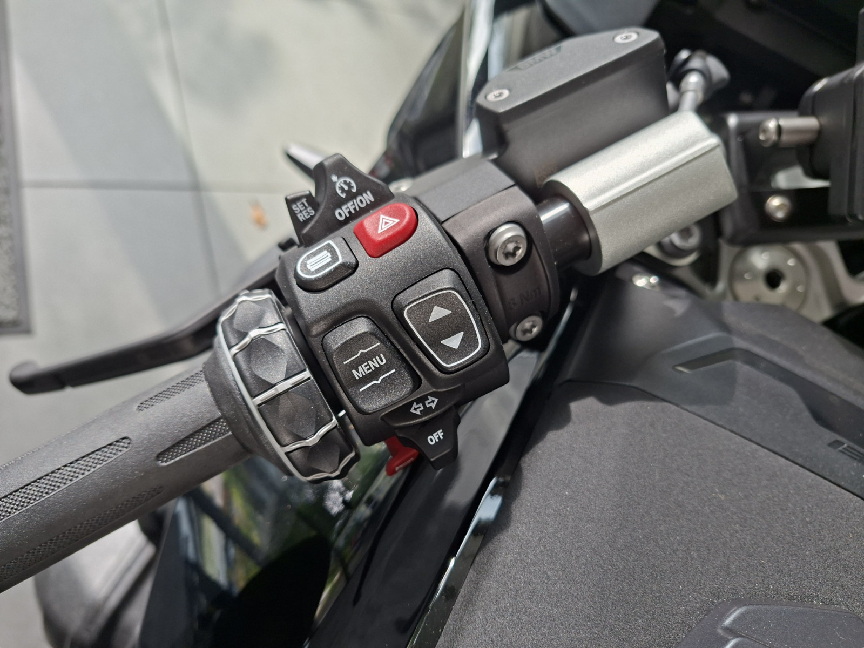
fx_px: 574
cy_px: 324
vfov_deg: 58.9
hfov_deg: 73.9
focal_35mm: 23
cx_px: 432
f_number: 1.8
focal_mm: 5.54
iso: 40
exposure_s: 1/159
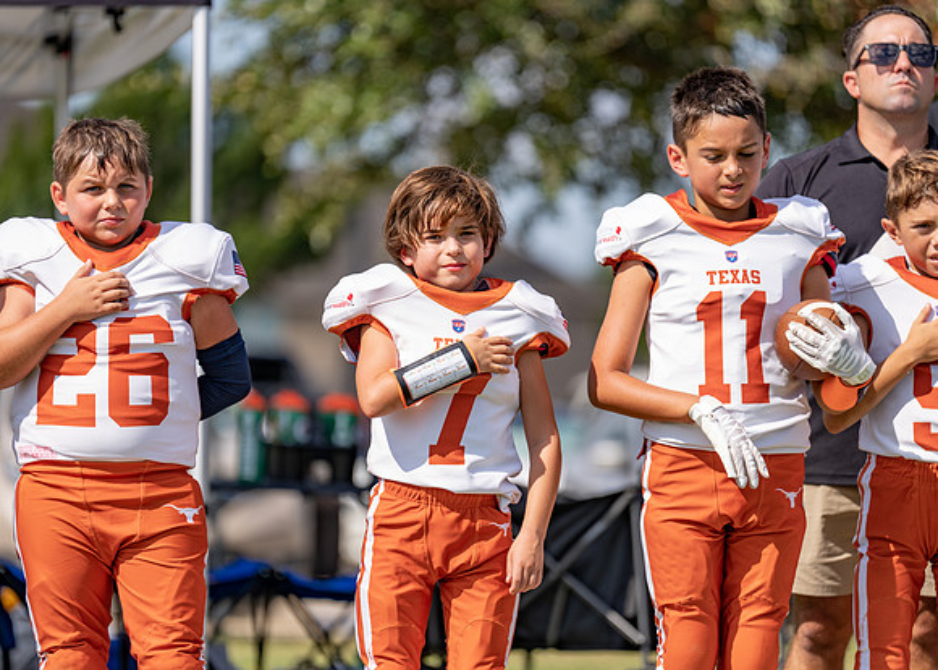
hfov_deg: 9.6
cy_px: 335
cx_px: 469
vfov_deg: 6.9
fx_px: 5582
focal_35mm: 210
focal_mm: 200
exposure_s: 1/1600
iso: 100
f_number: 2.8
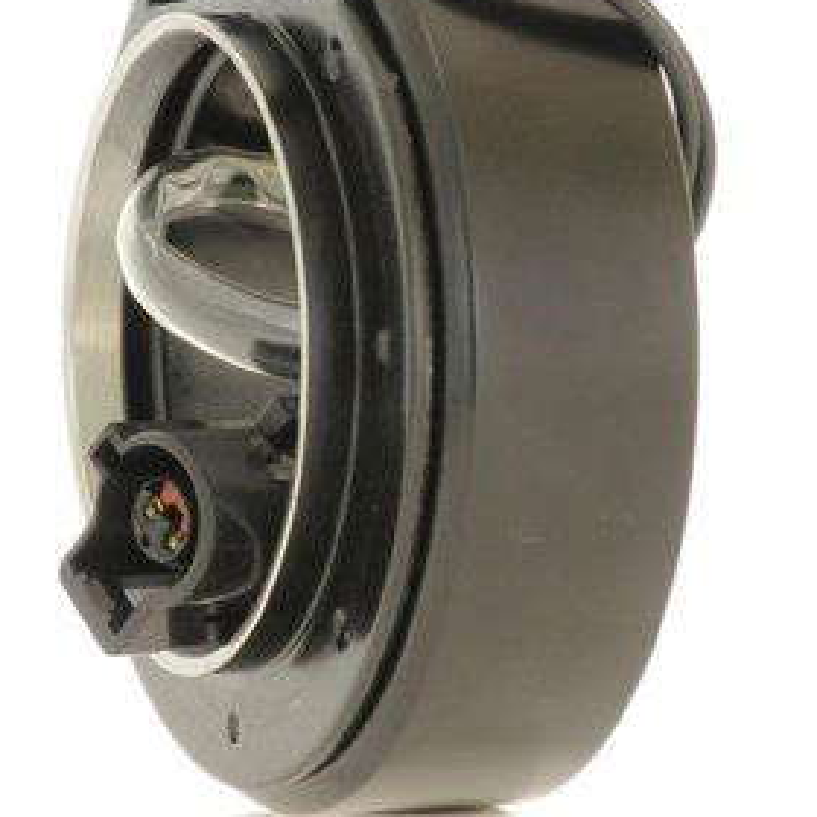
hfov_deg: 7.5
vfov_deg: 7.5
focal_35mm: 232
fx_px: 6193
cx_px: 371
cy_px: 328
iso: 1250
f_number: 29
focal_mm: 85
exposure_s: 1/10
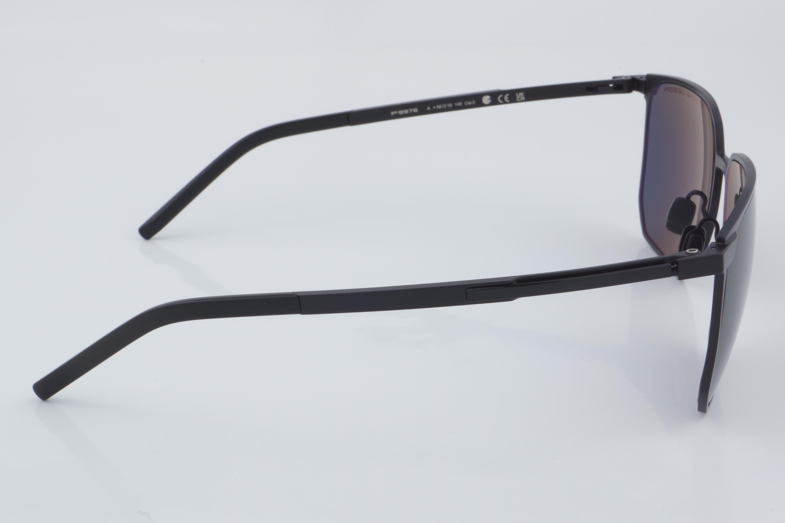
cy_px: 262
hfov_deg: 27.0
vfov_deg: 18.2
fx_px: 1635
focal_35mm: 75
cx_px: 392
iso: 100
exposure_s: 1/4
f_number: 32
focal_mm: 50
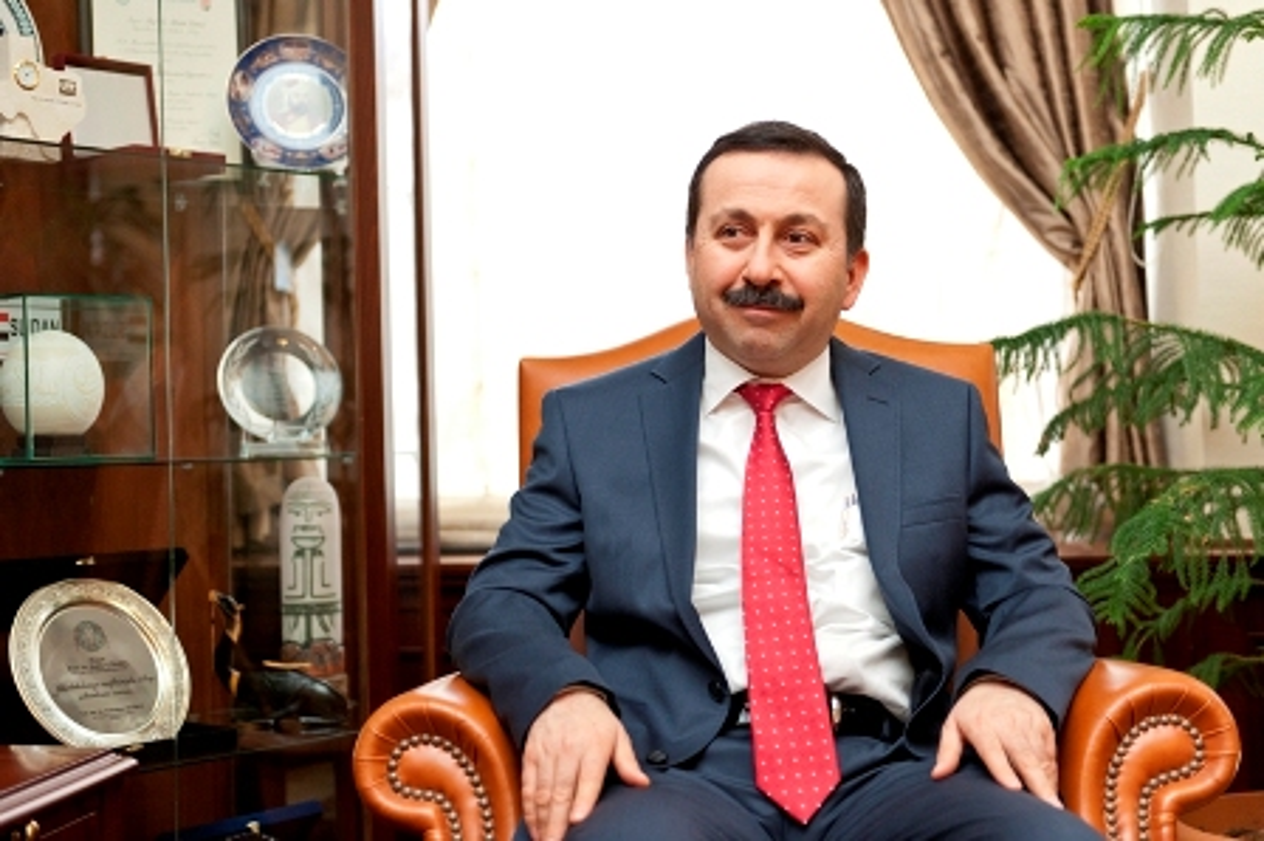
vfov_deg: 24.2
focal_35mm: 56
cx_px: 632
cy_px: 420
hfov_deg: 35.7
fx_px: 1965
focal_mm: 56
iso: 800
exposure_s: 1/125
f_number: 2.8
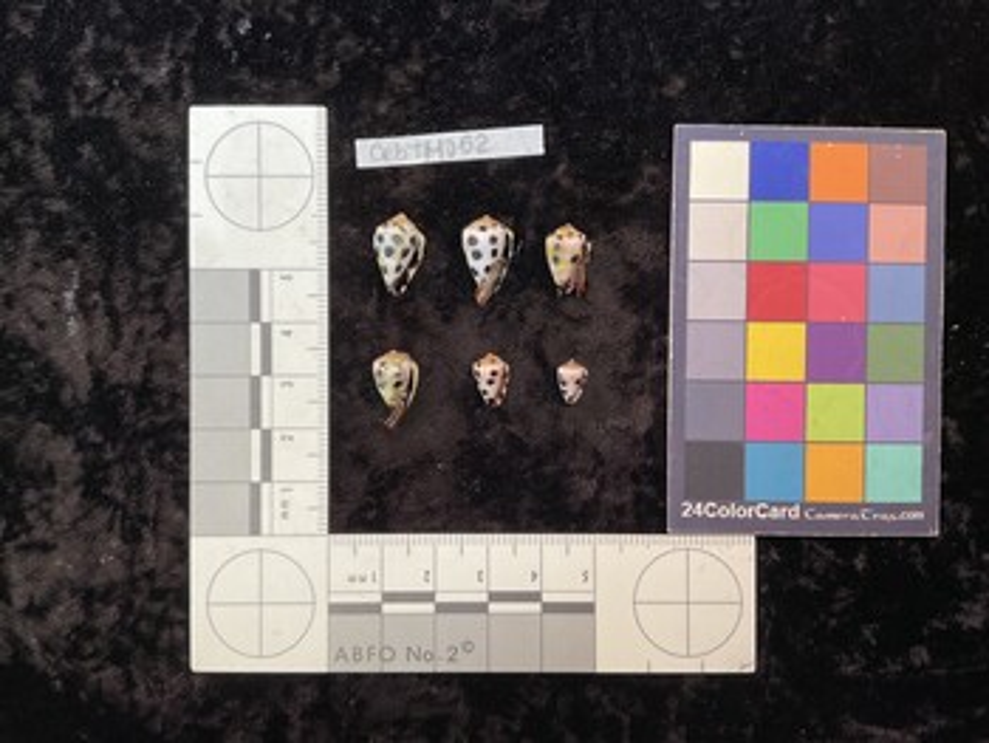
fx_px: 829
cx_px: 494
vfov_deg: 48.3
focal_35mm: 29
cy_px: 372
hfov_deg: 61.6
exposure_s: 1/50
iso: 64
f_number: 1.8
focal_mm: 3
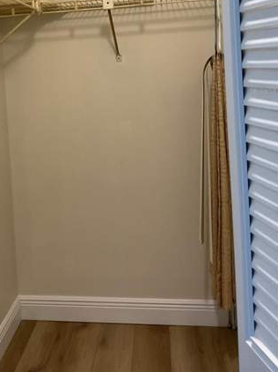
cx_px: 72
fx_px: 472
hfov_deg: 32.3
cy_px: 91
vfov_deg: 41.6
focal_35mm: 44
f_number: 1.8
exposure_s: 1/60
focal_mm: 3
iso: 100
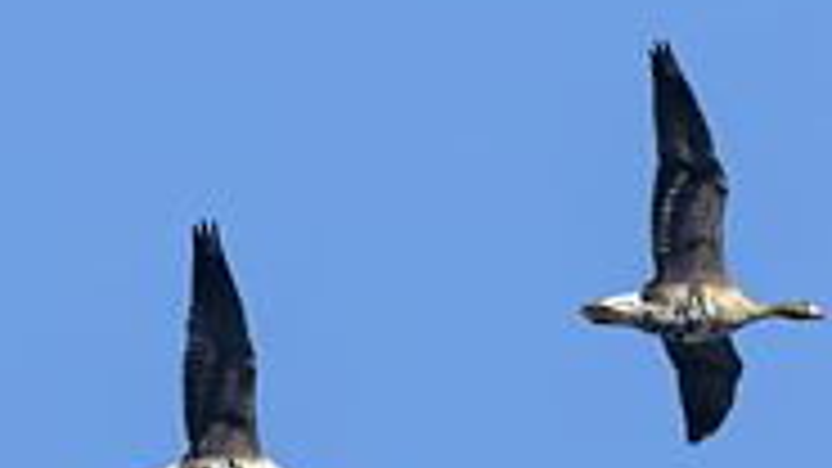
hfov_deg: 0.5
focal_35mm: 3966
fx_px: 87483
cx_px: -409
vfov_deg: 0.3
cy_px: 1377
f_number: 7.1
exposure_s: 1/1600
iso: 400
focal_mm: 390
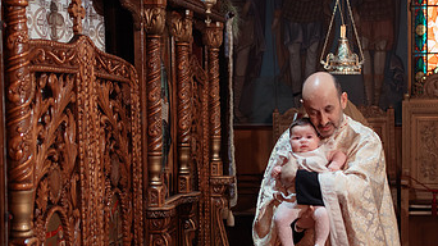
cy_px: 156
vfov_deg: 16.9
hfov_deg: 29.5
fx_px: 824
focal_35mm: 71
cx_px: 306
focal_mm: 35
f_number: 2.5
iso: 1600
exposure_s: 1/250
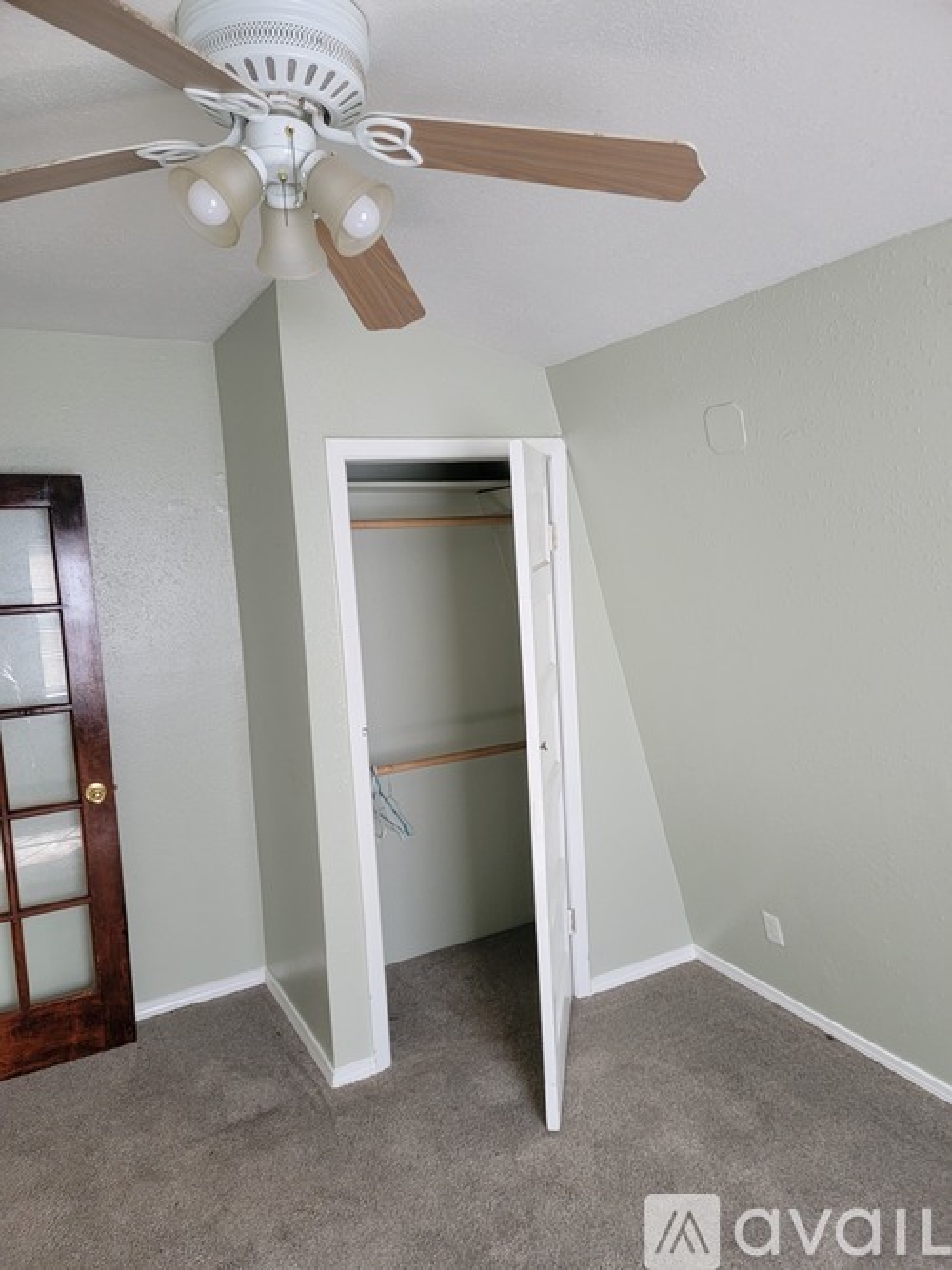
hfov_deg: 56.8
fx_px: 880
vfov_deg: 71.6
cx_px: 476
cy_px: 635
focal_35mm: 24
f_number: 1.8
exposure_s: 1/120
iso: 250
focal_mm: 6.7
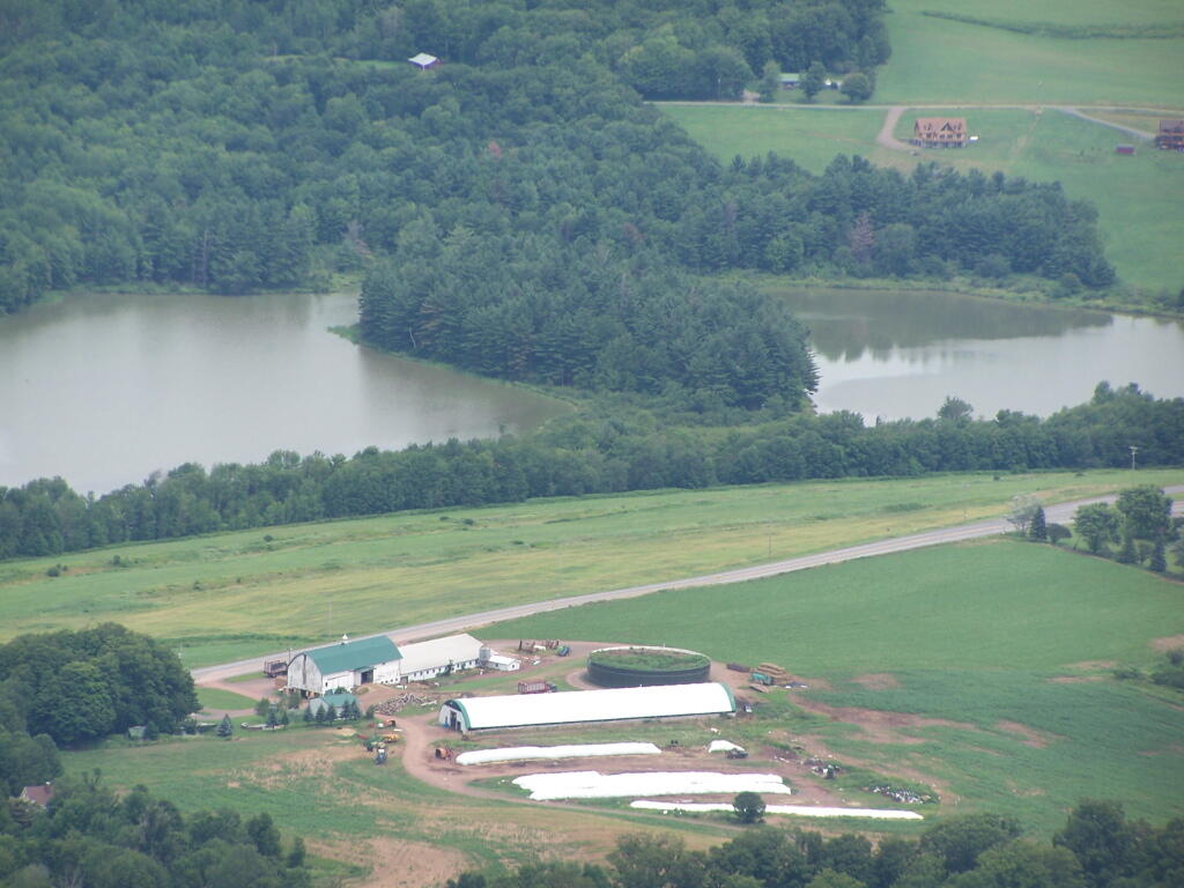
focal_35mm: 258
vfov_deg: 5.8
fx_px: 8825
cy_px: 444
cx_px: 592
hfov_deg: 7.7
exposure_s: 1/800
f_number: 3.6
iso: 80
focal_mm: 42.8
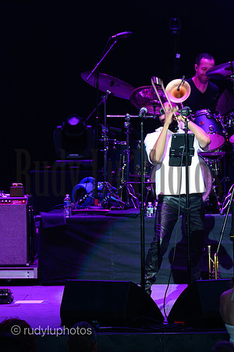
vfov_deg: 6.9
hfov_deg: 4.6
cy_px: 176
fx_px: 2925
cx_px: 117
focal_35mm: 300
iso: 320
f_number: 6.3
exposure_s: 1/25
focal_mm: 200
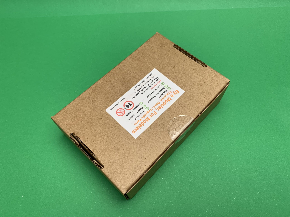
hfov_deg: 67.3
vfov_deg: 53.1
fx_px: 218
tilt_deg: -62.6
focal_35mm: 26
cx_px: 145
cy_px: 108
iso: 32
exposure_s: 1/122
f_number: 1.8
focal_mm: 4.25
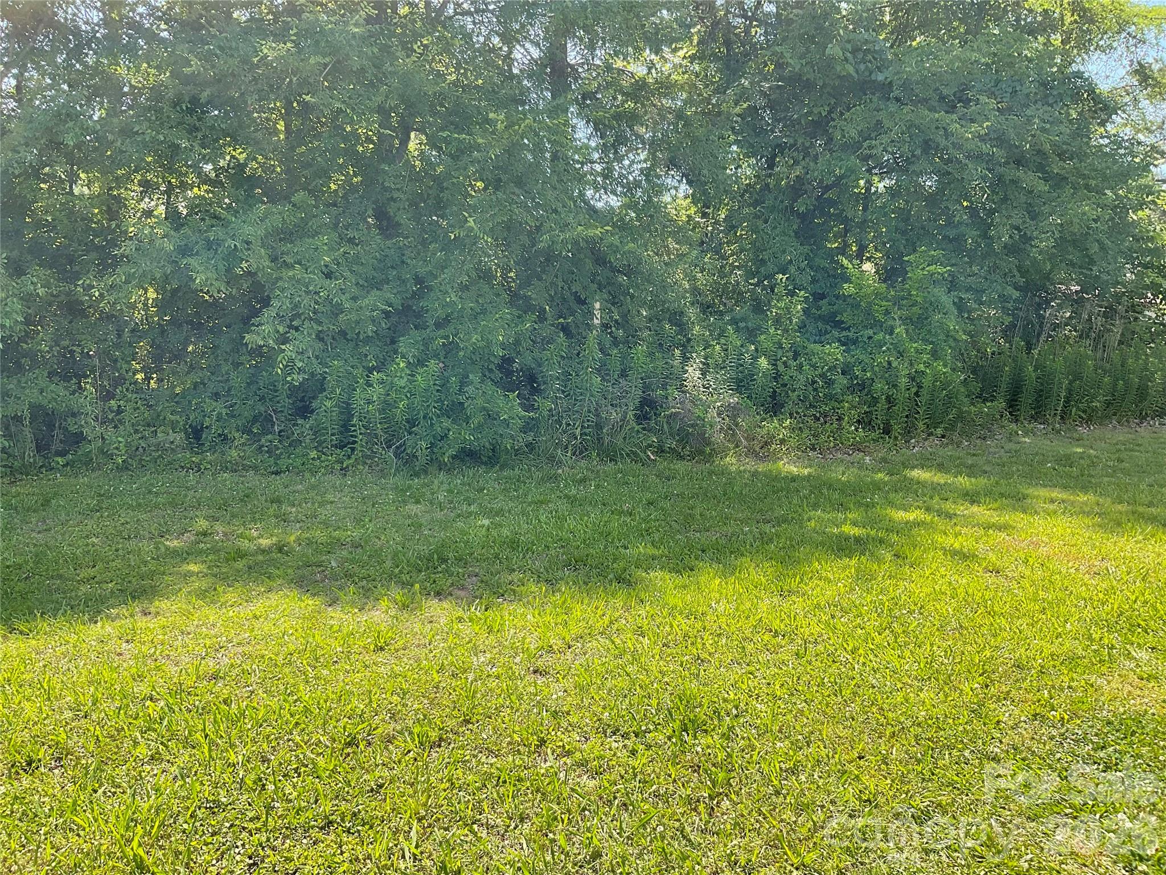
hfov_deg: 61.7
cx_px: 583
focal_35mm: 29
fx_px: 977
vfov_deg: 48.2
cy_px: 438
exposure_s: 1/425
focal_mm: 3
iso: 16
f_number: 1.8
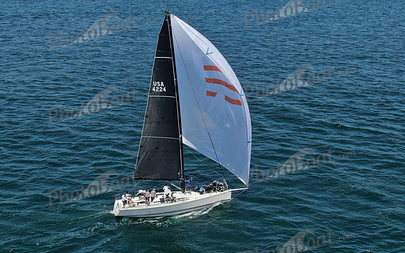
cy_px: 134
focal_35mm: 52
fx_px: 574
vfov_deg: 24.9
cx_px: 202
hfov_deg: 38.9
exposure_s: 1/1000
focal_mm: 8.6
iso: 100
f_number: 3.8
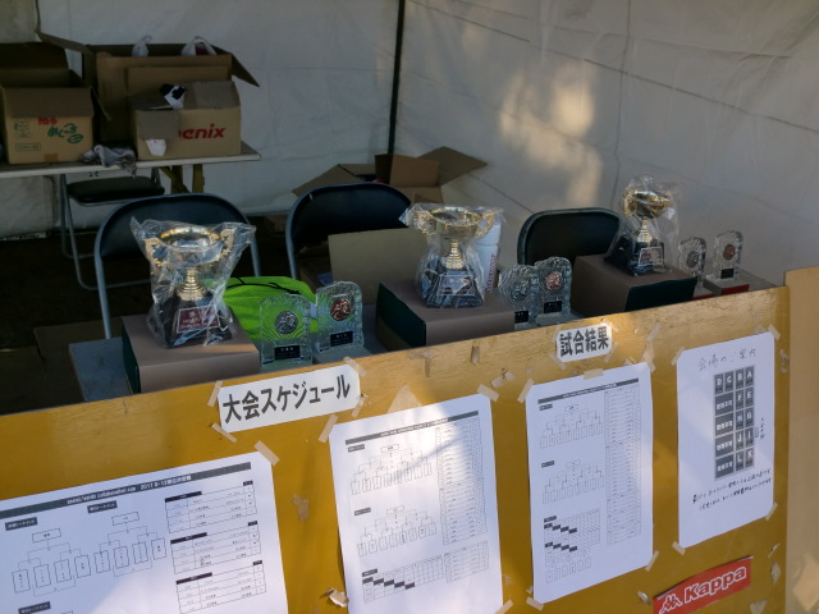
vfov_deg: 40.7
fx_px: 828
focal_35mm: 35
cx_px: 410
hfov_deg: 52.6
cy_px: 307
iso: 64
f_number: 3.1
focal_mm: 6.3
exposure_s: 1/400
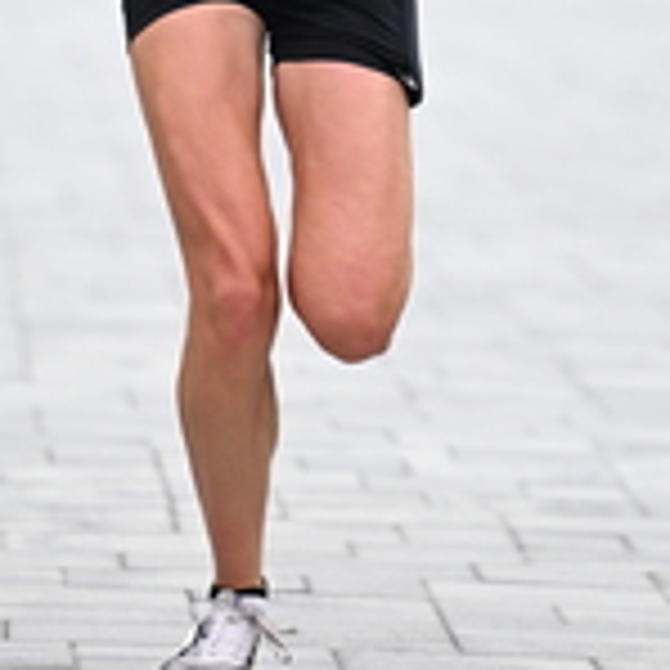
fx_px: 10971
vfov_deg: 3.5
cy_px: -31
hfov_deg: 3.5
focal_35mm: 501
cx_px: 313
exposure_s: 1/1000
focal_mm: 160
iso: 1600
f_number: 2.8
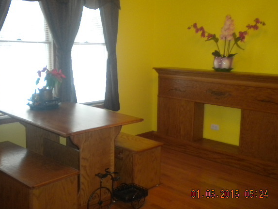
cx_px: 132
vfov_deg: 36.8
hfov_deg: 47.8
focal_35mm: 39
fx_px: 313
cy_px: 102
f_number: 3.1
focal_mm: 6.3
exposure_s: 1/30
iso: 400
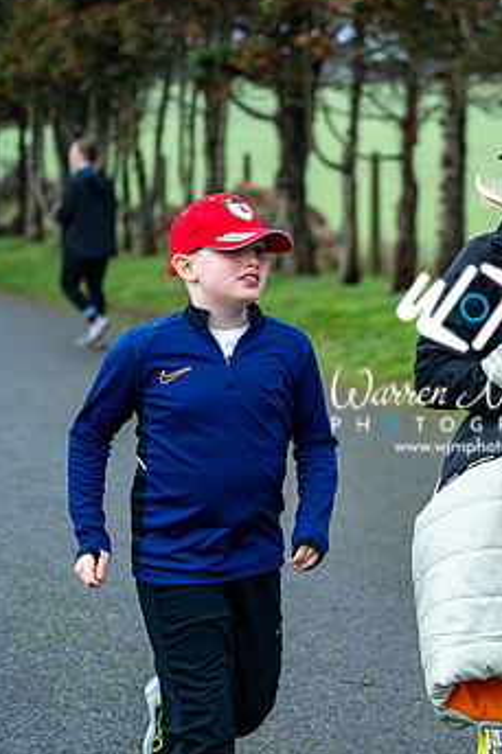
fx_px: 2470
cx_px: 474
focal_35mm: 118
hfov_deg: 11.5
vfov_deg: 17.4
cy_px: 356
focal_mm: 70
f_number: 2.8
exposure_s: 1/1250
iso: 560
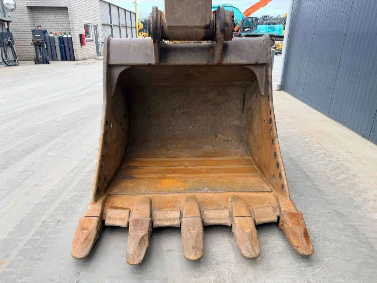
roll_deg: -0.8
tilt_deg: -23.5
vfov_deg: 56.8
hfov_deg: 71.6
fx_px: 261
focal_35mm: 24
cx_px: 188
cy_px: 142
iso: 64
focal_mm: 6.76
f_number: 1.78
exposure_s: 1/183
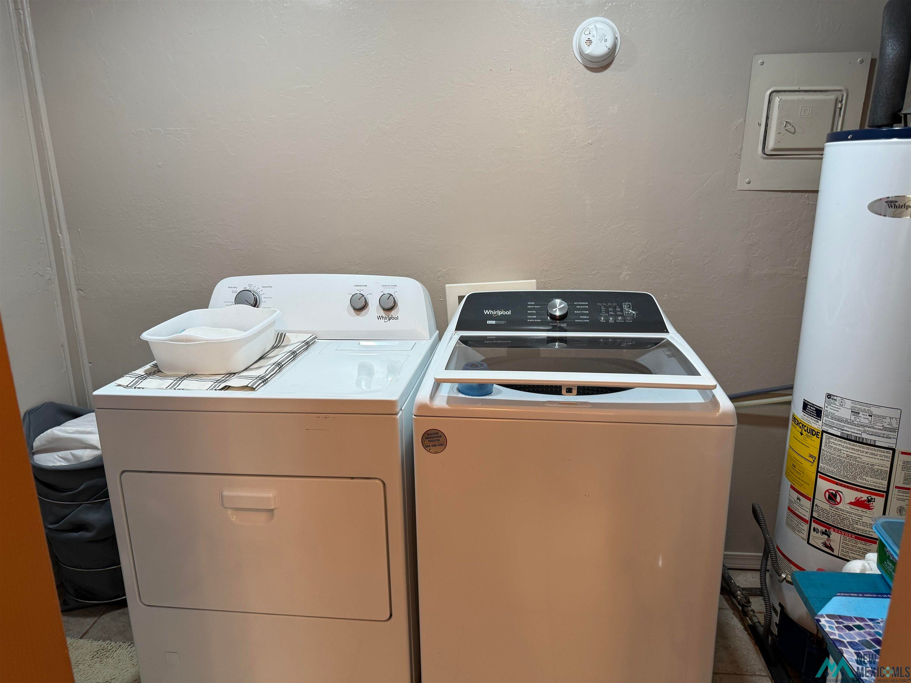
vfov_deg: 56.8
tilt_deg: -13.6
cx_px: 456
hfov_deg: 71.6
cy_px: 342
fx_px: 632
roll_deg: +1.3
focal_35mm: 24
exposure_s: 1/60
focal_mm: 6.76
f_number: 1.78
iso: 100
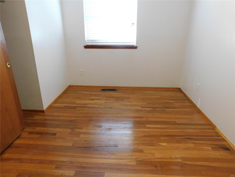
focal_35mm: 23
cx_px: 118
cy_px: 88
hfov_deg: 73.9
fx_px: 156
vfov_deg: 58.9
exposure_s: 1/30
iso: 400
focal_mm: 4
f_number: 3
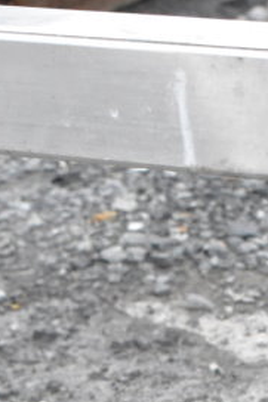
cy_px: 486
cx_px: 364
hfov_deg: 6.7
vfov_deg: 10.0
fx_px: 2258
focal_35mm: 202
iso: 6400
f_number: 13
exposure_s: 1/640
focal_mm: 40
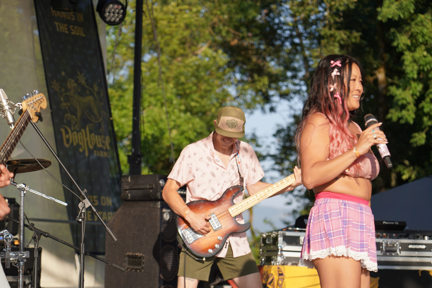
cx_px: 216
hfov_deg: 19.5
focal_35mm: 105
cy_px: 144
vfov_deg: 13.0
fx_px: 1260
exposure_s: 1/500
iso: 100
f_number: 4.5
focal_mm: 105
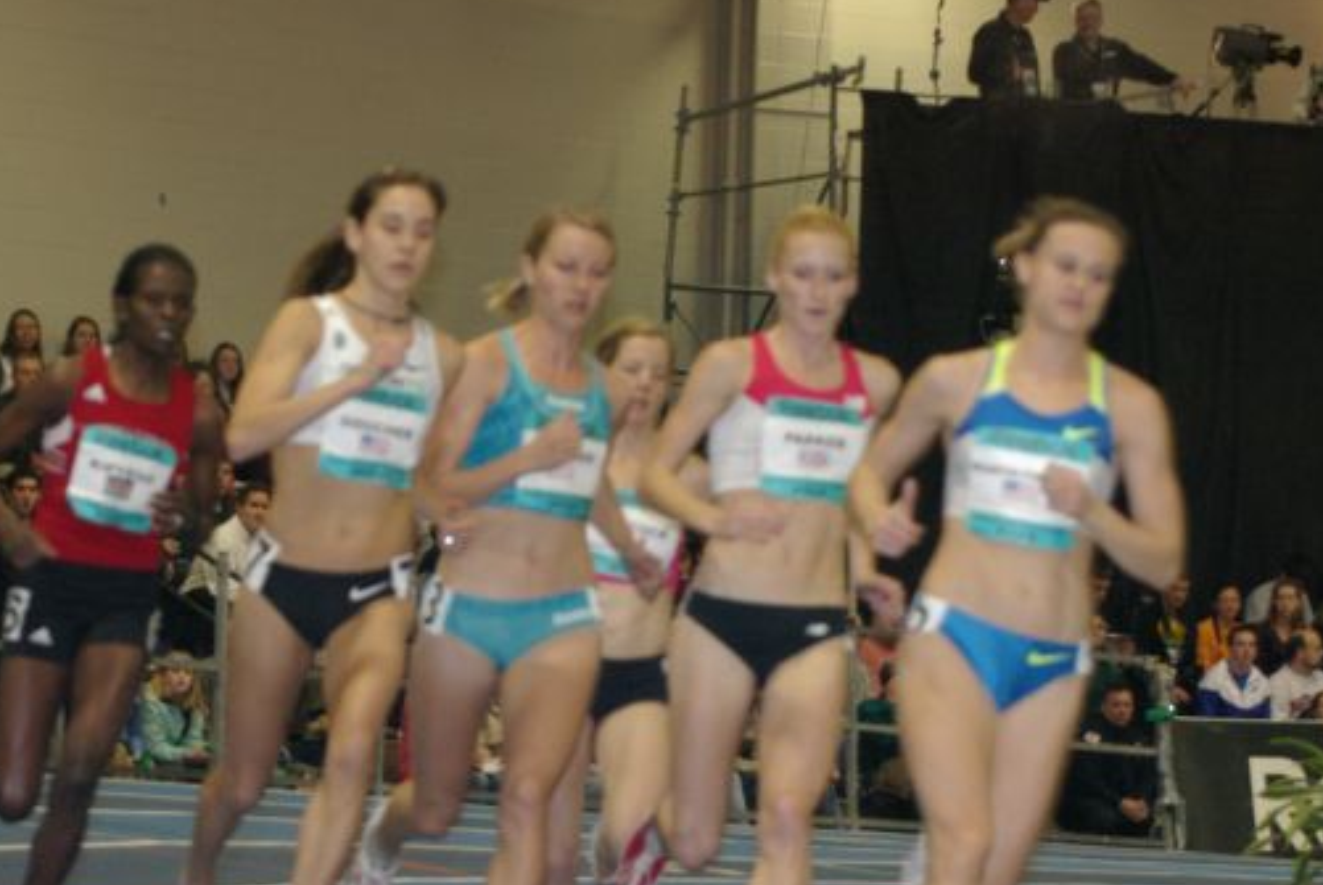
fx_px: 6429
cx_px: 615
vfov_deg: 7.9
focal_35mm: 175
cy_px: 687
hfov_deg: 11.7
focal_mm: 73
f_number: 5.6
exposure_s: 1/100
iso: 800
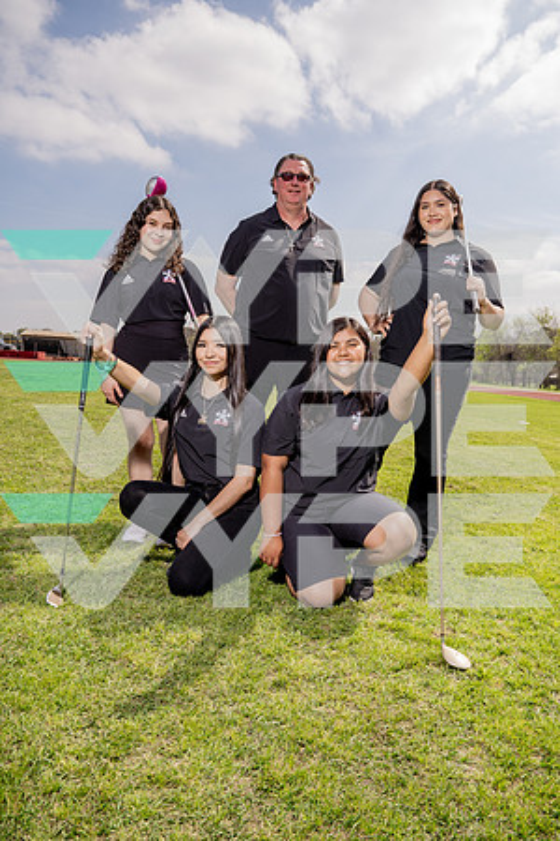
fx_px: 677
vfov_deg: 63.7
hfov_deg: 45.0
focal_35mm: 29
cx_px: 280
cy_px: 420
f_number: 7.1
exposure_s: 1/250
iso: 100
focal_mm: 29
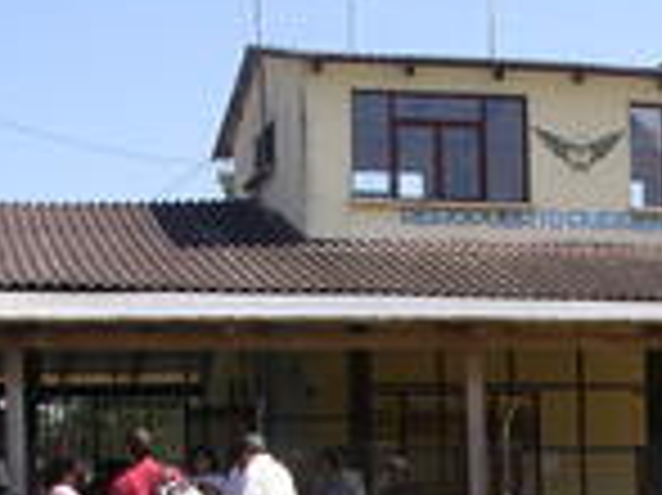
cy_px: 526
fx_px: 1873
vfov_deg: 14.8
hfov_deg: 20.0
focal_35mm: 98
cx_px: 426
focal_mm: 7.8
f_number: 5
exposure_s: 1/302
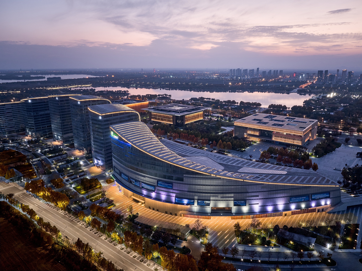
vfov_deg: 56.8
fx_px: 251
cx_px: 181
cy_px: 136
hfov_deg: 71.6
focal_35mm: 24
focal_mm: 12.29
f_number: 4
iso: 400
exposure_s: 1/10
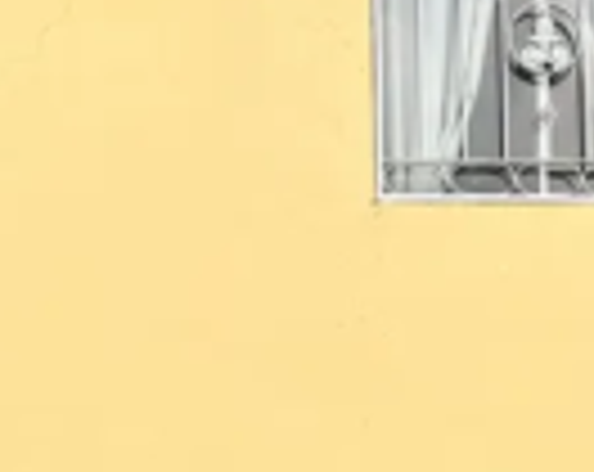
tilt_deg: +10.0
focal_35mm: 114
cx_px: 243
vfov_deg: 13.1
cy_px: 593
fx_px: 2000
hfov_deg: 16.9
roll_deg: +0.6
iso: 50
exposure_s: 1/1621
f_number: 1.5
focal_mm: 5.7
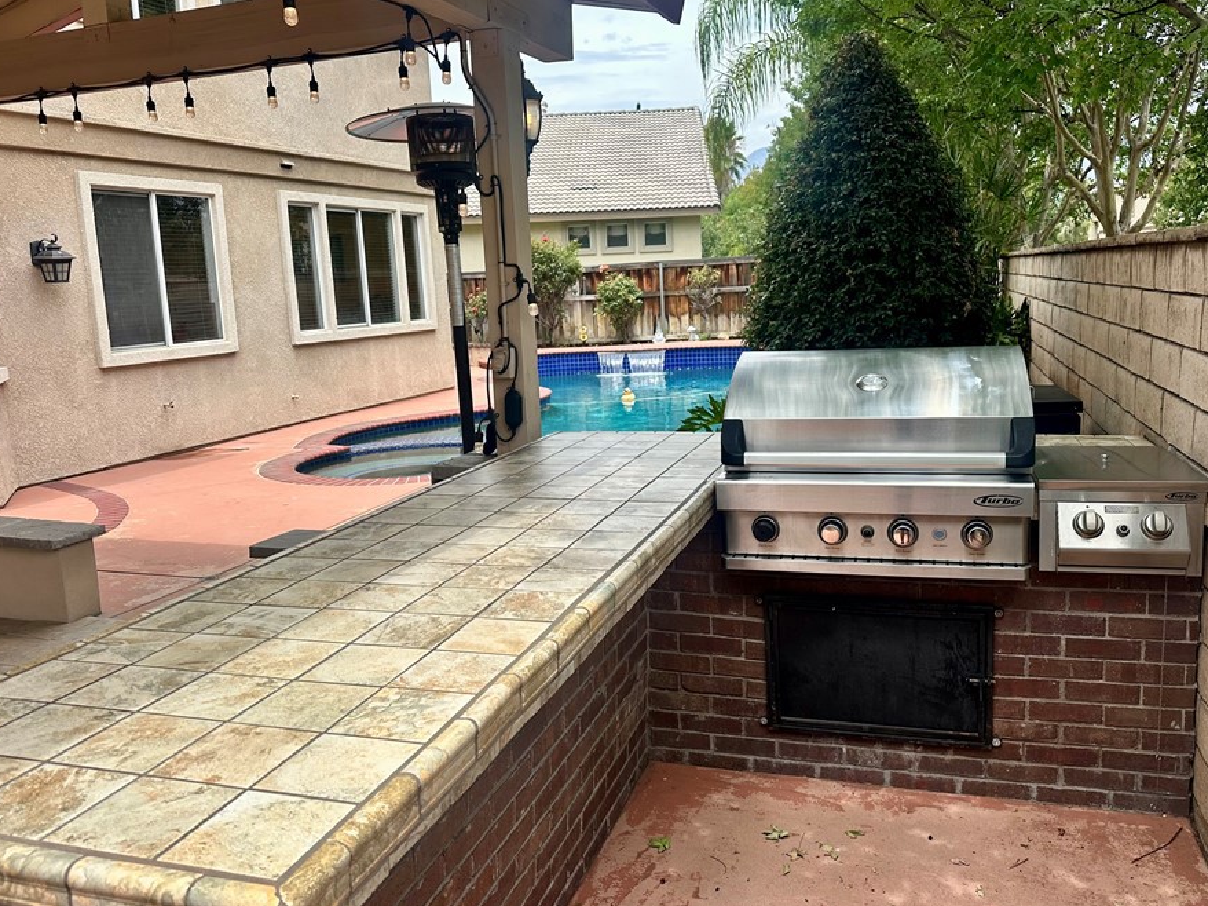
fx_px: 977
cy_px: 439
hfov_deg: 63.4
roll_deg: +2.4
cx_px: 641
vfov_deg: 49.7
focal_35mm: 28
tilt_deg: -9.2
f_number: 1.78
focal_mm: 6.86
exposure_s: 1/2410
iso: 80
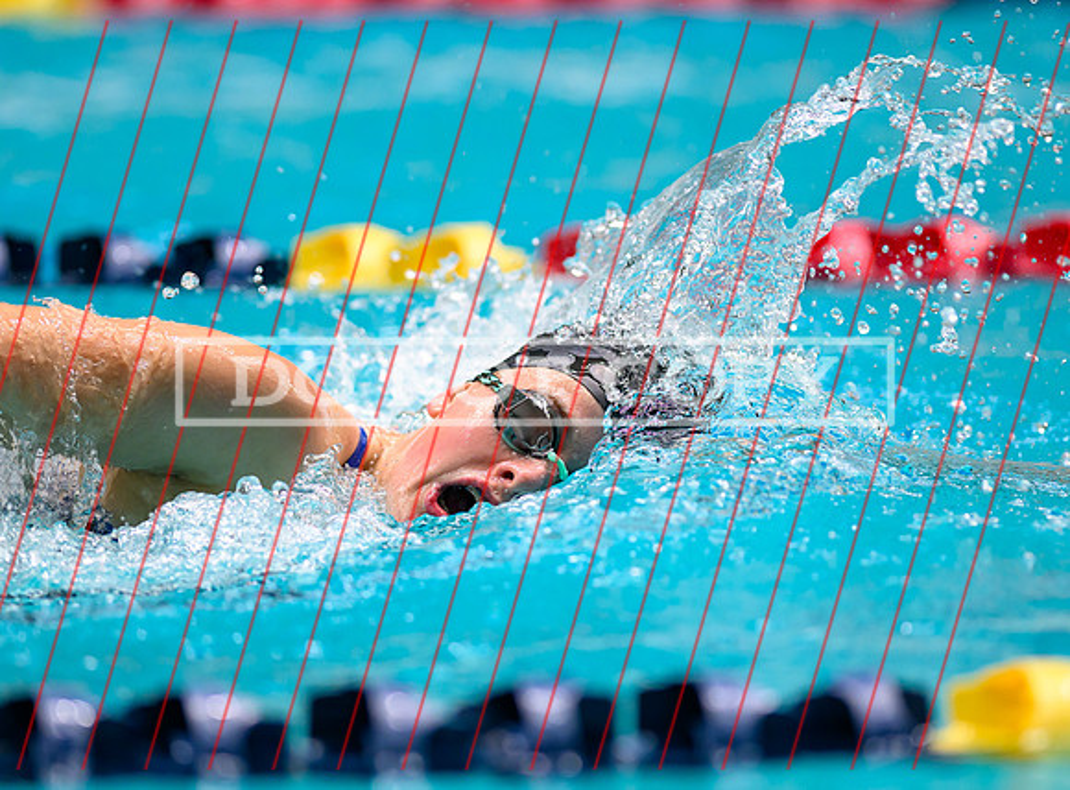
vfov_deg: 3.7
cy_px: 465
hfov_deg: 5.0
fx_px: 12249
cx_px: 555
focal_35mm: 399
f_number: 2.8
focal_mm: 300
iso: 2000
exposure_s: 1/800
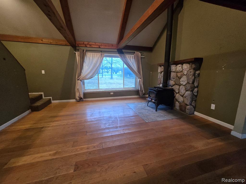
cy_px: 92
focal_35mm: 13
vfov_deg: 89.9
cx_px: 123
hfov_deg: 106.2
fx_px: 92
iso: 1000
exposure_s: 1/60.2
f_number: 2.2
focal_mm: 2.2
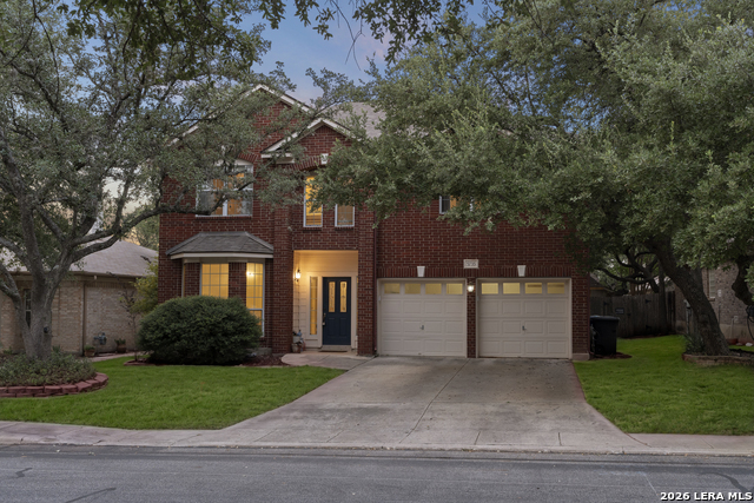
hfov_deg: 54.4
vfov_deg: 37.9
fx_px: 733
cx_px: 377
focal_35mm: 35
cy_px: 252
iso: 800
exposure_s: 1/5
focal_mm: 35
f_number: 8
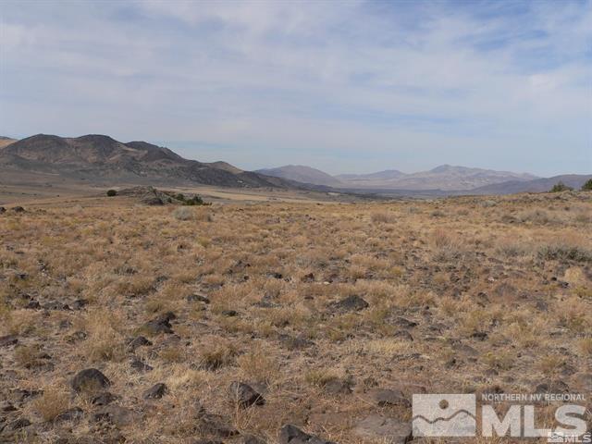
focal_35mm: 36
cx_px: 296
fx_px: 616
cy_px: 222
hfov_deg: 51.4
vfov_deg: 39.7
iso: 80
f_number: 5.6
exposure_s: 1/500
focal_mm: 6
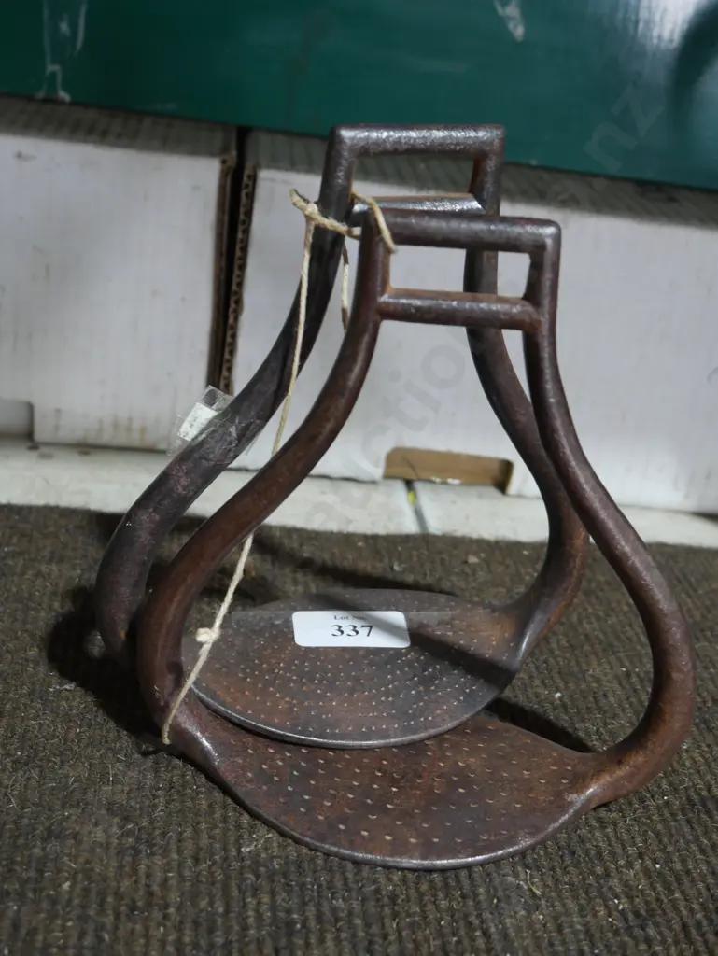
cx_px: 359
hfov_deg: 32.9
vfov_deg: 42.9
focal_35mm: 44
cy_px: 478
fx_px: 1216
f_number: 4.7
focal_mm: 22
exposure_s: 1/60
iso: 800
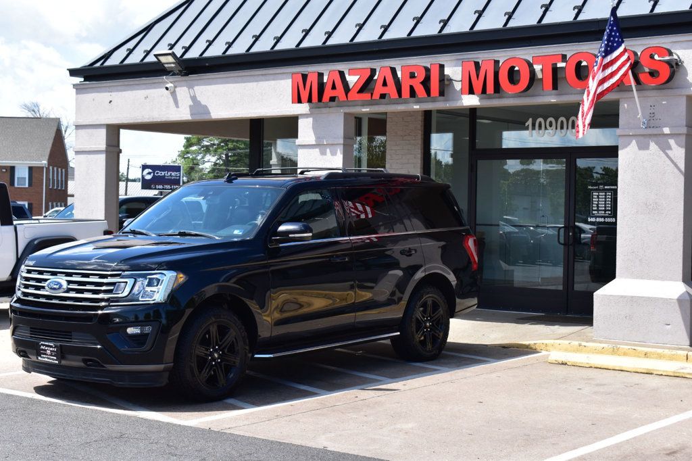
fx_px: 1153
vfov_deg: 22.6
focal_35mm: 60
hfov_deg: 33.4
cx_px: 346
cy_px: 230
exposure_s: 1/320
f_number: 10
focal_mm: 40
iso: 400
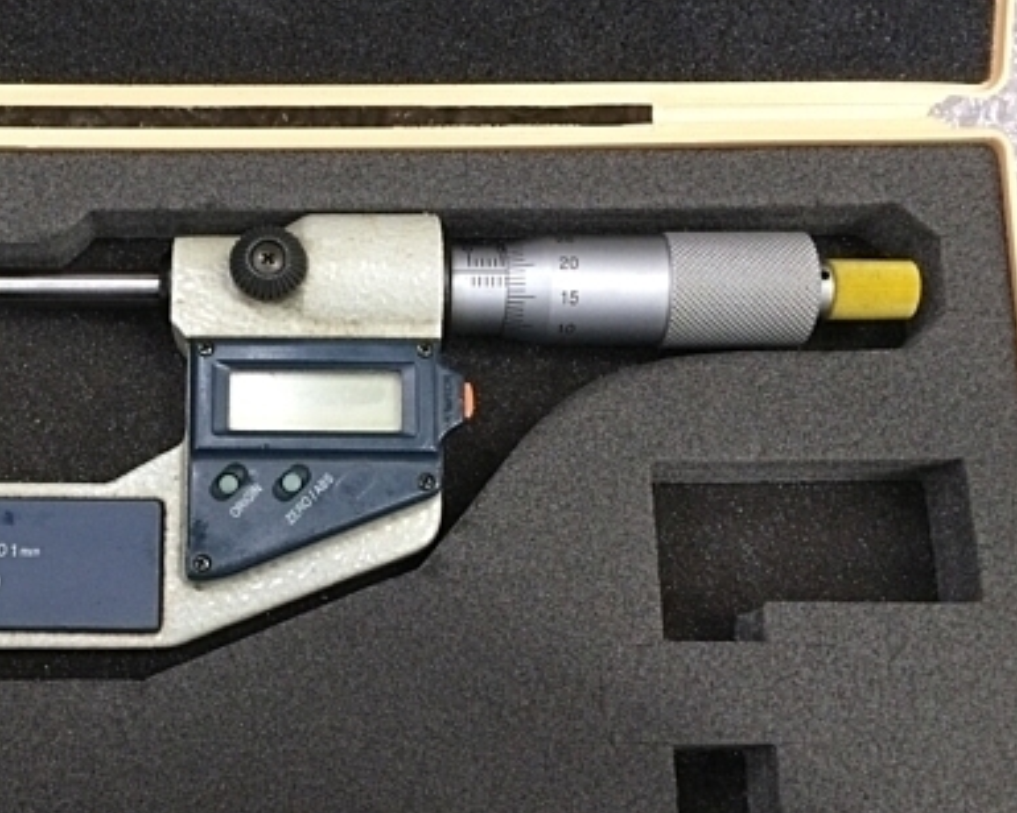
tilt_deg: -77.9
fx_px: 1415
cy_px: 446
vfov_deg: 32.1
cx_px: 240
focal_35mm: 47
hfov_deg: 38.4
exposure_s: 1/30
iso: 200
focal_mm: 4.15
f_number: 2.2
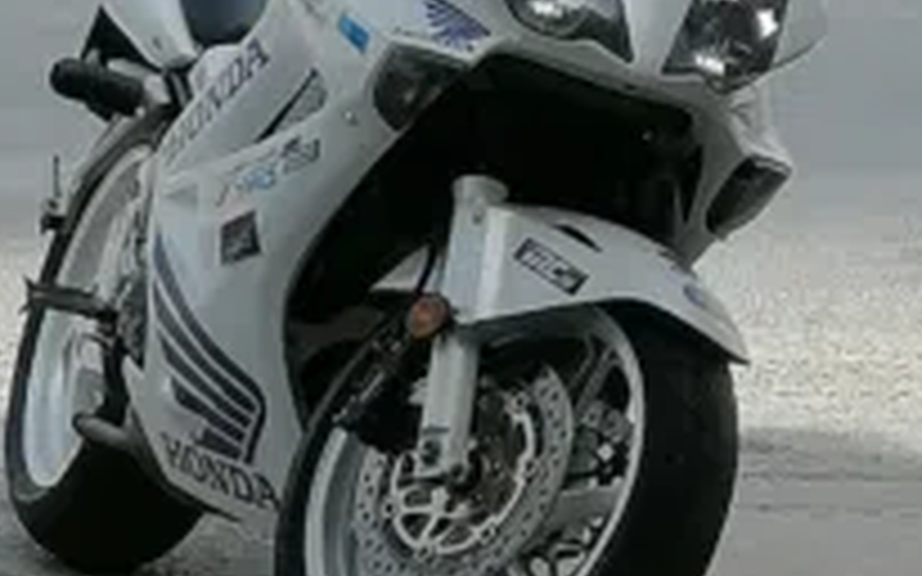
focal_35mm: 257
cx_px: 333
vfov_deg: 5.1
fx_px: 6456
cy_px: 306
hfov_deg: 8.2
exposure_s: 1/1224
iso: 50
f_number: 1.8
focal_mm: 5.3
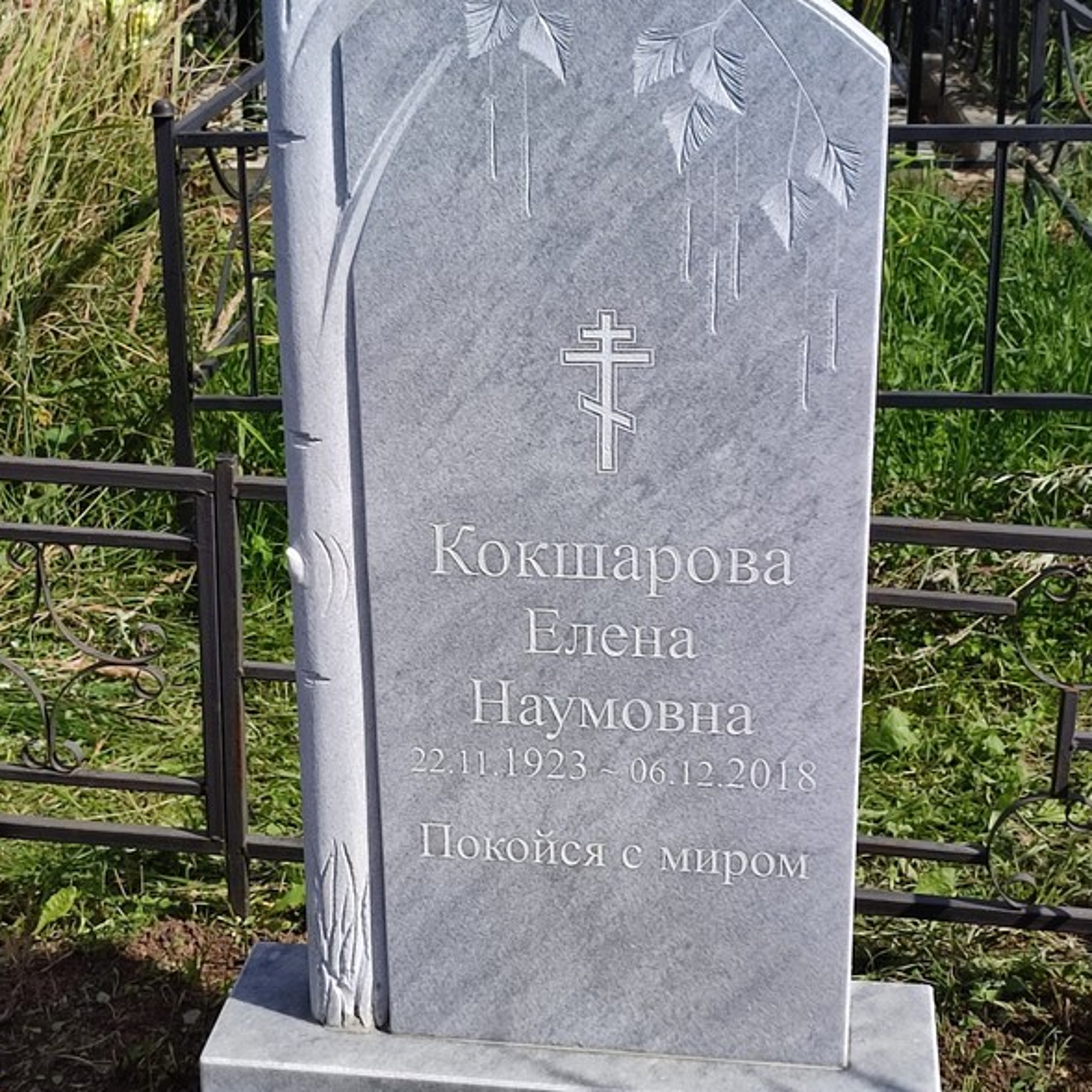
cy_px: 551
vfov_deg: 54.0
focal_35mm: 30
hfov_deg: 53.5
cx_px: 421
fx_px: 1071
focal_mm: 6.04
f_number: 1.9
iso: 50
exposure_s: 1/721
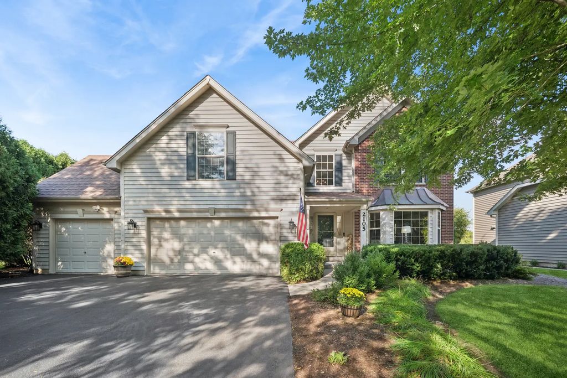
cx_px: 284
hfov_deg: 104.2
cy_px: 189
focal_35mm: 14
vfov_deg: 81.2
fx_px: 221
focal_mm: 14
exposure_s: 1/500
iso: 640
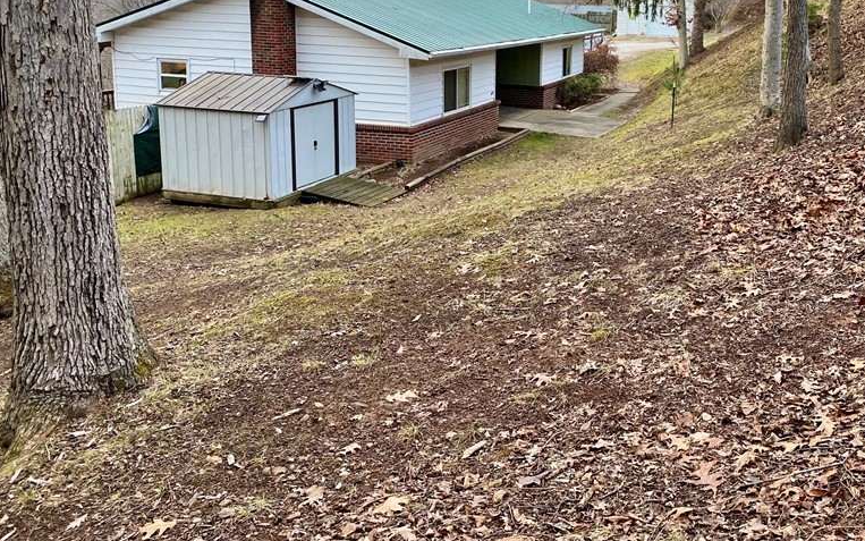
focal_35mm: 37
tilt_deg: -11.3
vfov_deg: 33.8
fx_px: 872
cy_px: 142
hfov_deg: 52.0
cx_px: 556
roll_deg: -2.3
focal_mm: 4.25
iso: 125
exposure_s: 1/105
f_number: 1.8
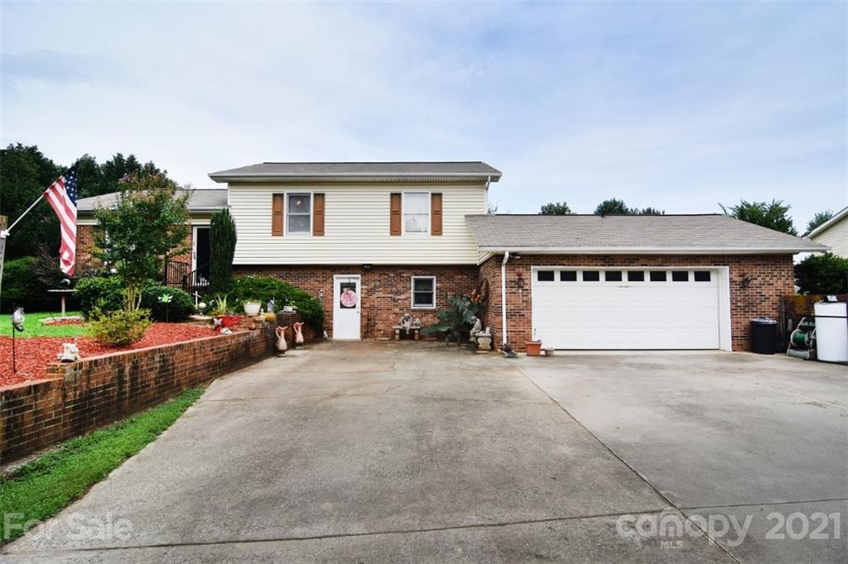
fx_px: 389
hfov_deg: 95.0
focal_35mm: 16
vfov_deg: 72.0
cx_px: 424
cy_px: 282
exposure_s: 1/500
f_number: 8
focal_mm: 11
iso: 280
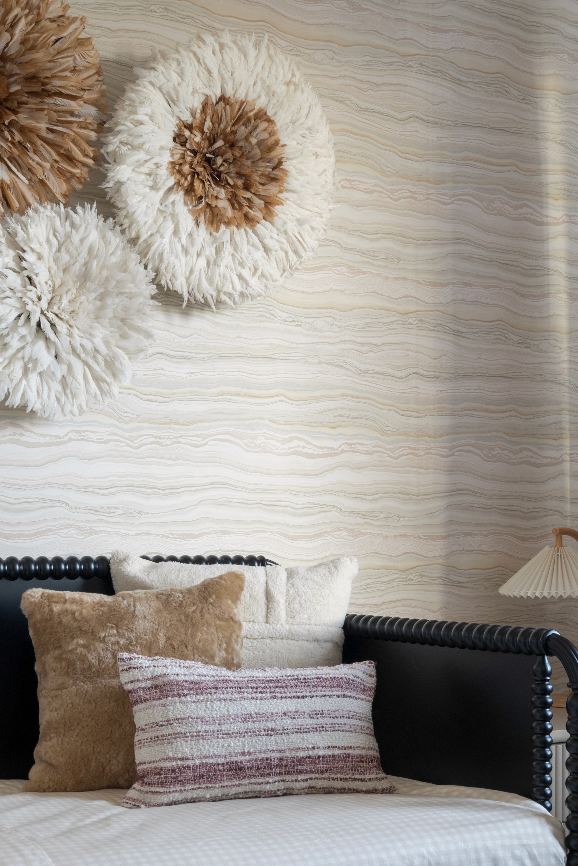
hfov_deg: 23.8
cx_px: 340
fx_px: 1373
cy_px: 544
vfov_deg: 34.9
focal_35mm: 57
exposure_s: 1/4
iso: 250
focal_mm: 32
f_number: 8
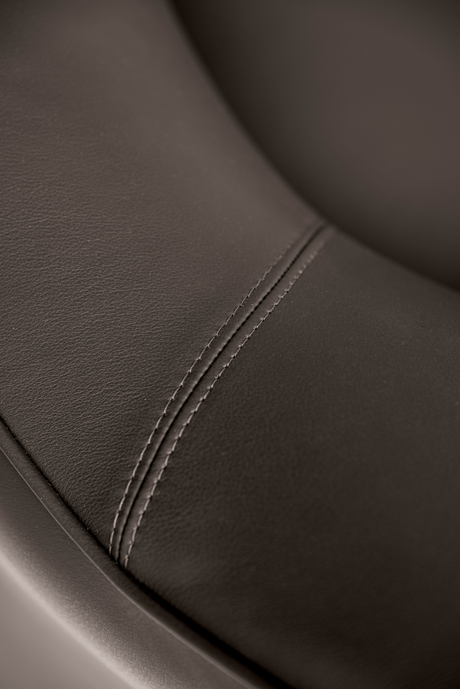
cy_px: 344
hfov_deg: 14.1
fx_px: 1859
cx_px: 230
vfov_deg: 21.0
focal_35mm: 97
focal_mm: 97
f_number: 6.3
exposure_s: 1/60
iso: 64
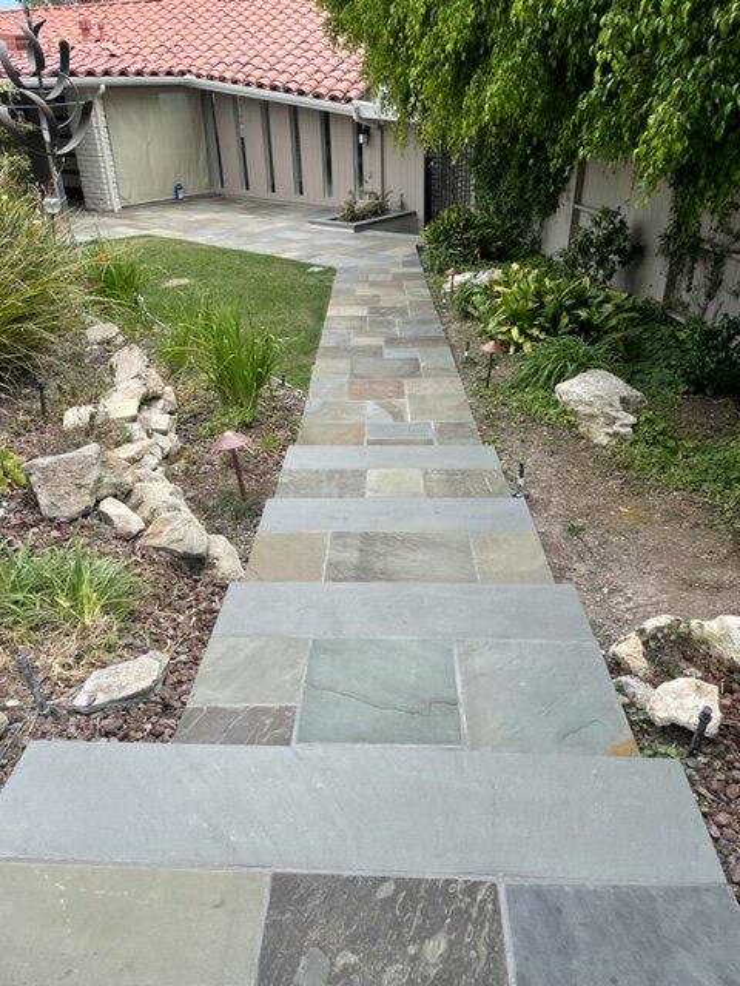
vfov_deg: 67.3
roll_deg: +2.9
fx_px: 741
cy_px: 493
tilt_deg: -27.2
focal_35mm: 26
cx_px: 370
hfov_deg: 53.1
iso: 32
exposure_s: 1/1416
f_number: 1.6
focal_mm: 4.2
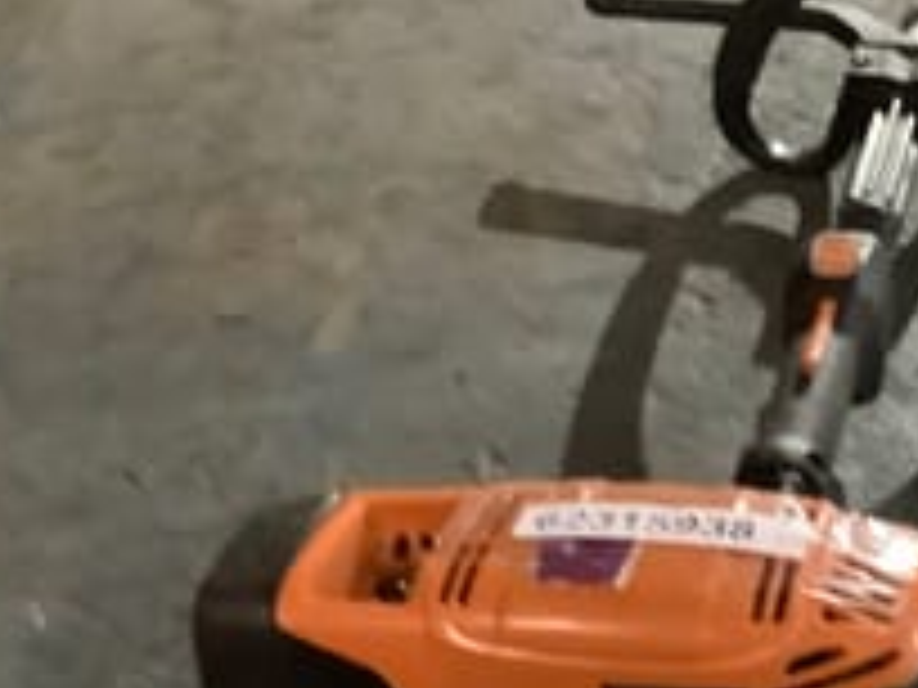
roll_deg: -0.1
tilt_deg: -42.0
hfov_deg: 25.1
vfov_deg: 19.0
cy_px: 618
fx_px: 2015
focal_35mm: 76
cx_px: 774
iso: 640
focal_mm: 3.3
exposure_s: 1/20
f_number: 2.4
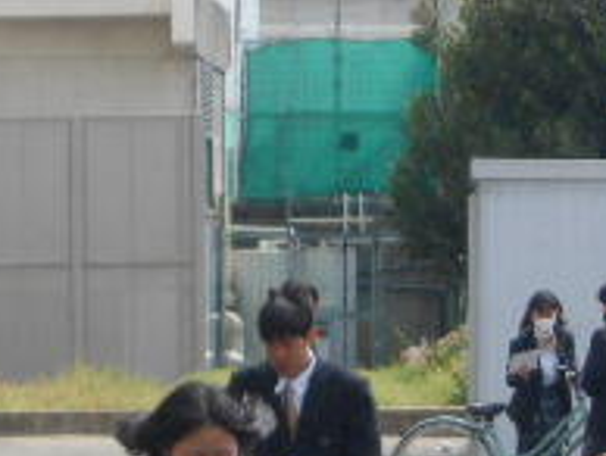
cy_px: 622
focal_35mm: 372
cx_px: -50
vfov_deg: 4.0
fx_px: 6520
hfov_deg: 5.3
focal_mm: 20.1
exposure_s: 1/320
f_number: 6
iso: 80
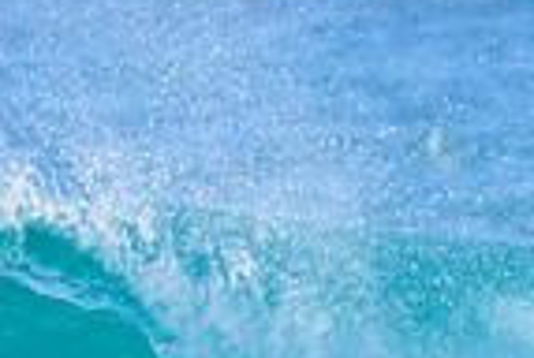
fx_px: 50122
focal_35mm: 3372
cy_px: 420
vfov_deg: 0.4
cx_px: 290
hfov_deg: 0.6
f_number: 11
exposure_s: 1/2000
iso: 1600
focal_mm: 800
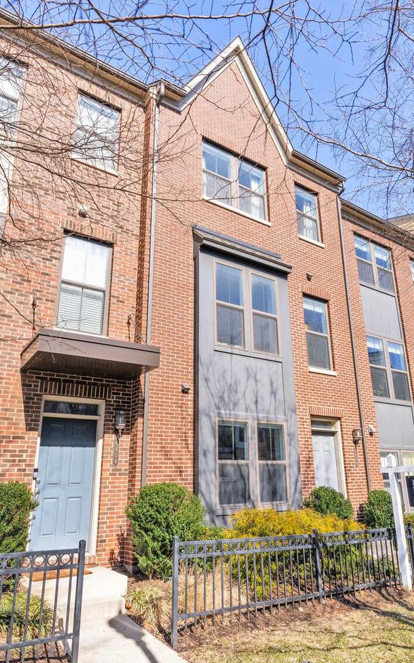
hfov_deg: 47.8
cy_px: 335
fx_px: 465
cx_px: 234
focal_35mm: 26
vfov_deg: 70.9
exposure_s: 1/500
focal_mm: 16.5
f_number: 8
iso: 200
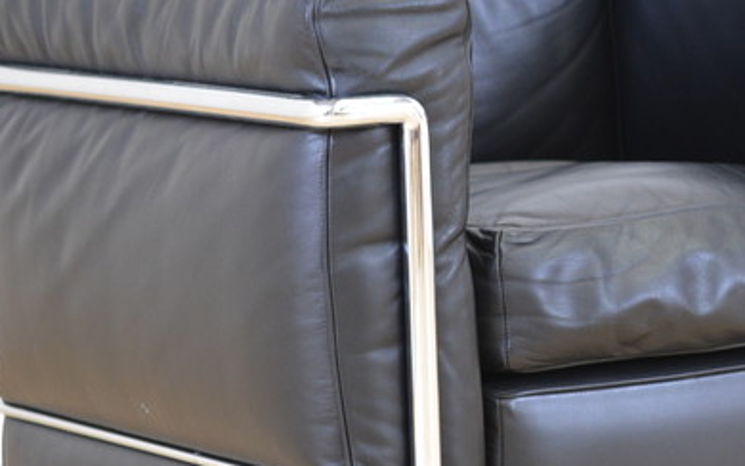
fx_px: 4245
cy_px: 132
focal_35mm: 209
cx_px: 1167
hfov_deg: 9.7
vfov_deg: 6.3
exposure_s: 1/30
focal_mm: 50
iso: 800
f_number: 2.8
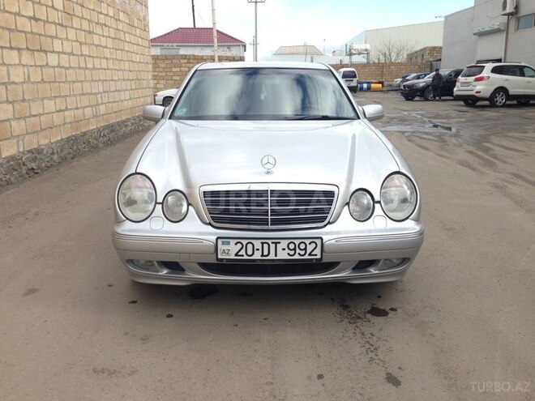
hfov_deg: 55.4
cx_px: 268
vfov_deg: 42.9
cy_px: 200
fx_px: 510
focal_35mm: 33
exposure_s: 1/502
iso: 50
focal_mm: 4.12
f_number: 2.4
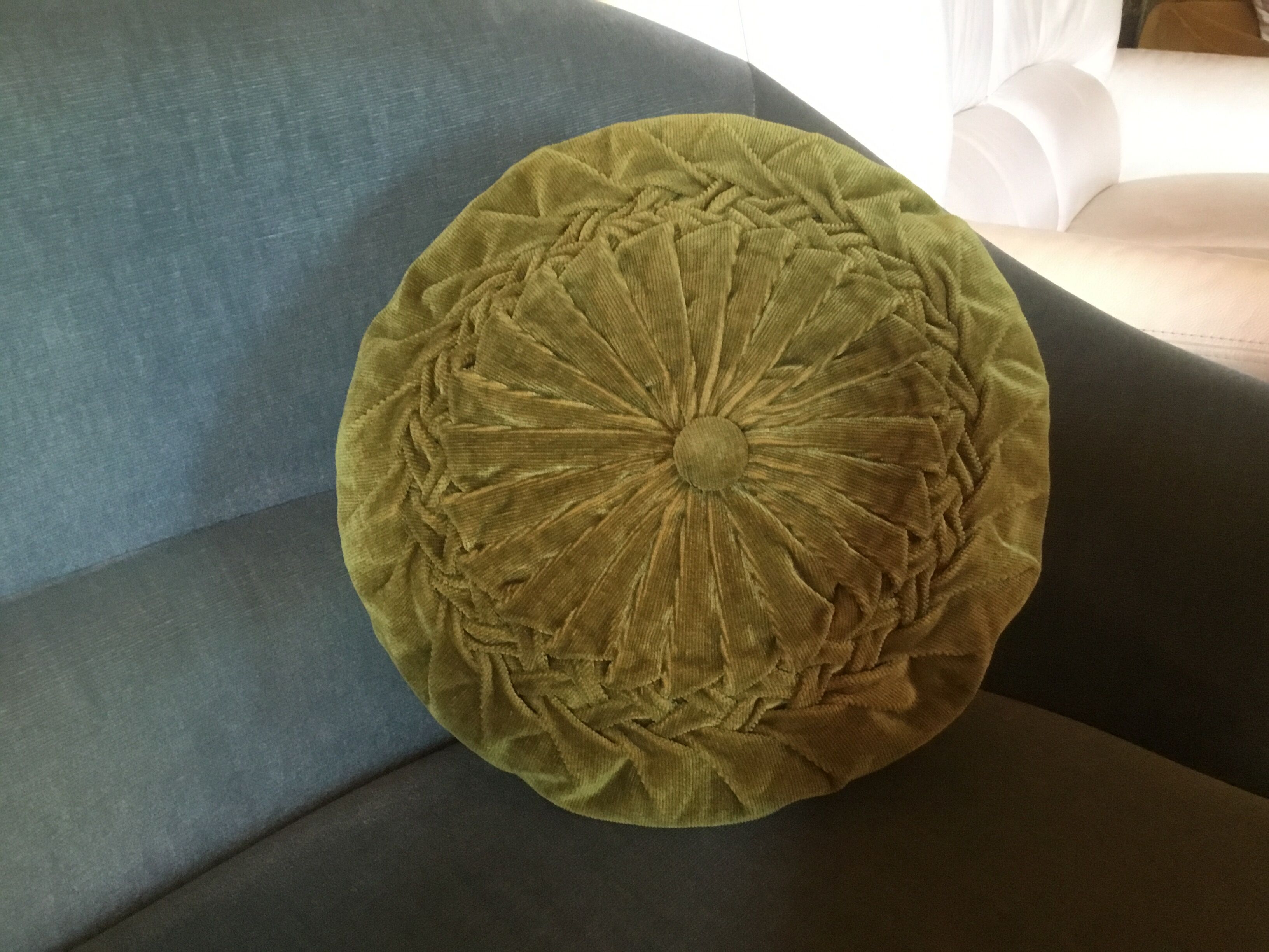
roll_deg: -0.8
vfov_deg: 45.4
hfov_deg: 58.4
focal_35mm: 31
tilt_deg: -27.6
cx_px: 634
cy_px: 476
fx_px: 1136
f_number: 2.4
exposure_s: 1/25
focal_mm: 3.3
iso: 200
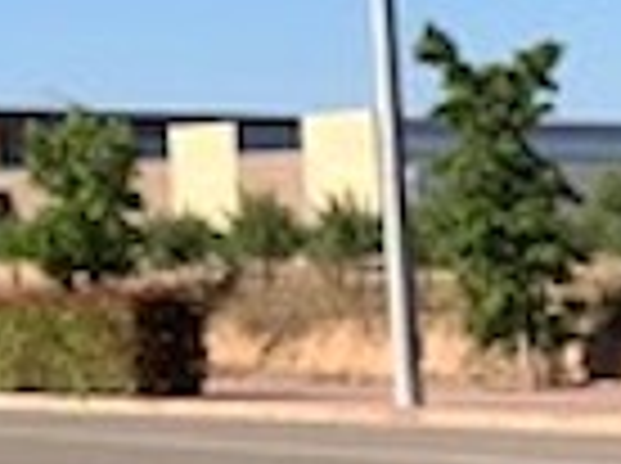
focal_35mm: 181
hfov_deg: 9.4
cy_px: -221
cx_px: -1012
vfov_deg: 8.0
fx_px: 3241
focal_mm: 4.25
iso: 25
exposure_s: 1/2364
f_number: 1.8
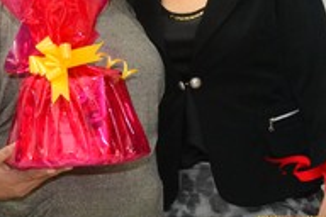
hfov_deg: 10.1
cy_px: 8
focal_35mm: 204
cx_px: 115
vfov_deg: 6.7
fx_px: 1847
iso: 3200
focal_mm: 58
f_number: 5.6
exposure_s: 1/100
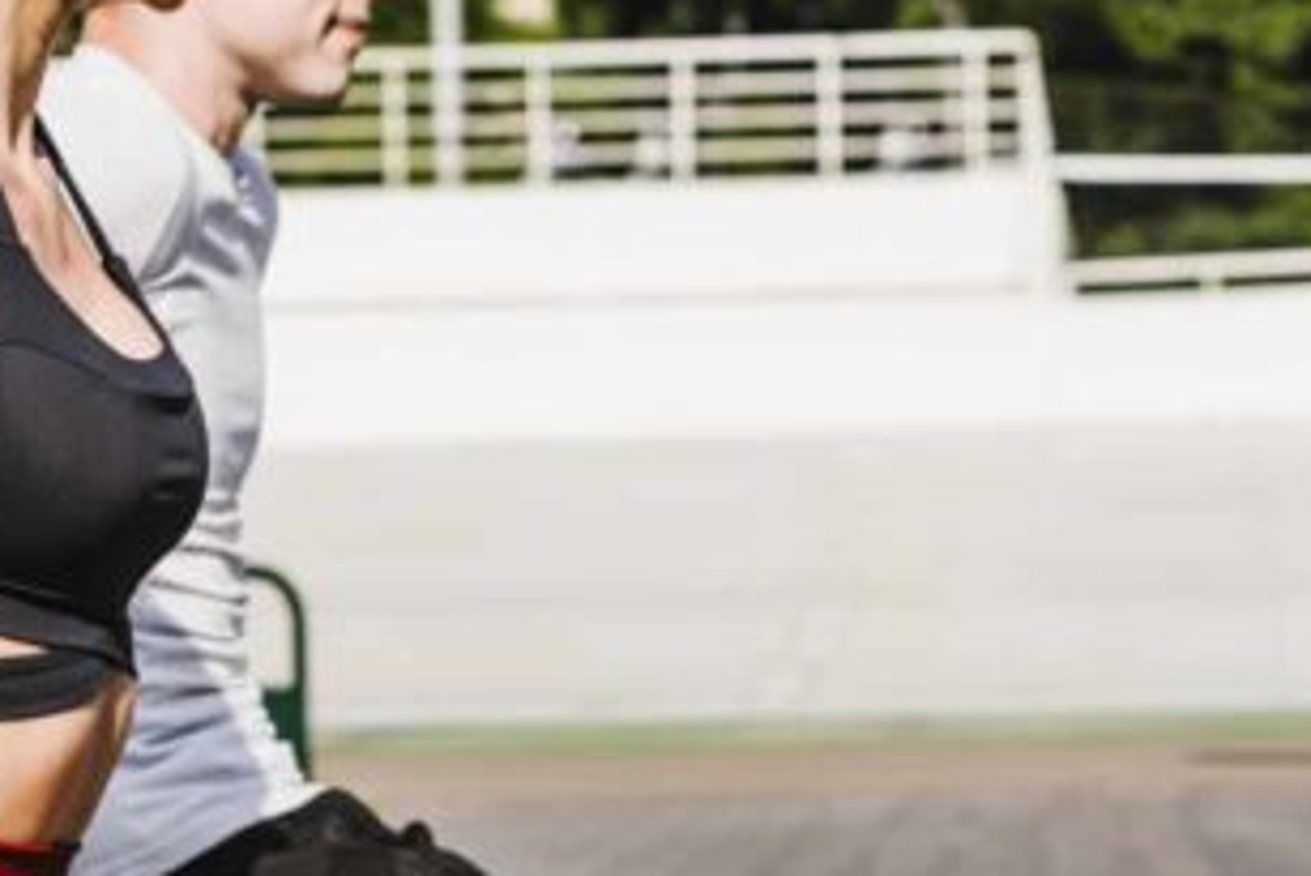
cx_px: 551
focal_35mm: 125
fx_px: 4554
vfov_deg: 10.8
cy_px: 1047
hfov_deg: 16.4
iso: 64
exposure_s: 1/500
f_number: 4
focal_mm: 50
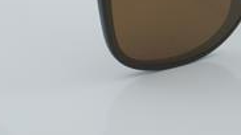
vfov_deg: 7.7
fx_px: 991
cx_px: 146
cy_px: -32
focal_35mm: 155
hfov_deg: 13.9
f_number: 32
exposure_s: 1/4
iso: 100
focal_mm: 45
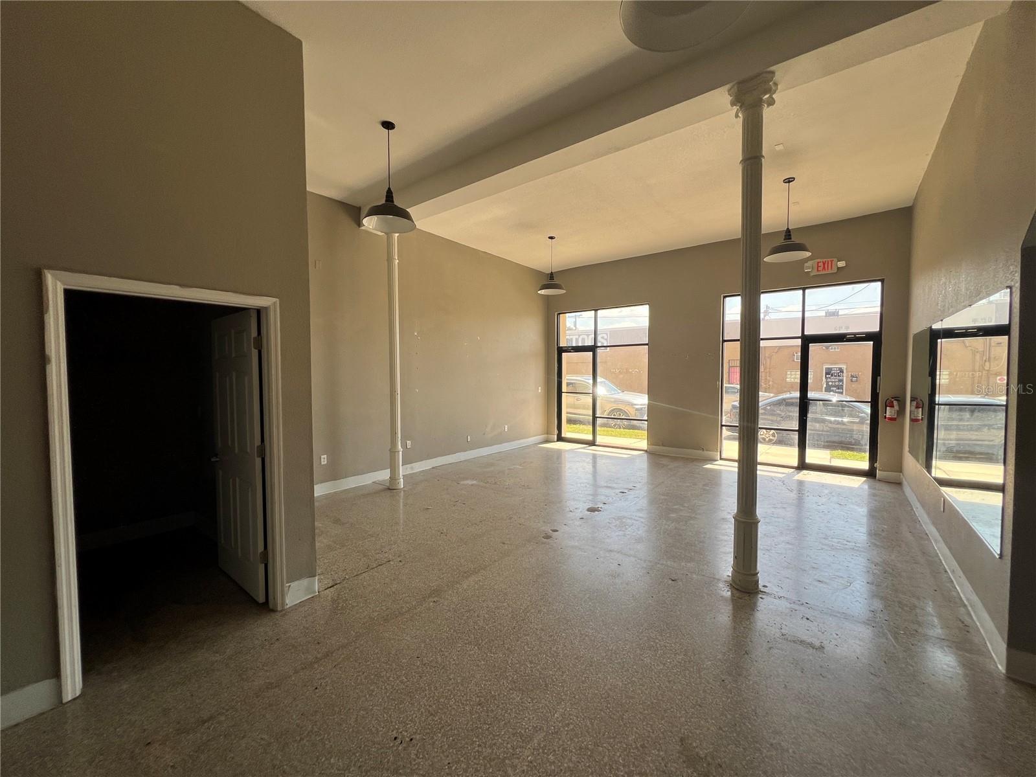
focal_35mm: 13
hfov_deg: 106.2
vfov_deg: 89.9
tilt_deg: -1.2
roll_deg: +1.8
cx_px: 518
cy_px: 388
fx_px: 389
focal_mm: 1.57
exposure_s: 1/146
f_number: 1.8
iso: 32
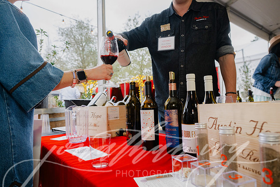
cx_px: 140
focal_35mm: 24
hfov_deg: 73.7
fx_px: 187
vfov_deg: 53.2
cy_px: 94
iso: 1250
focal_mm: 24
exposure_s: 1/160
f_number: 4.5
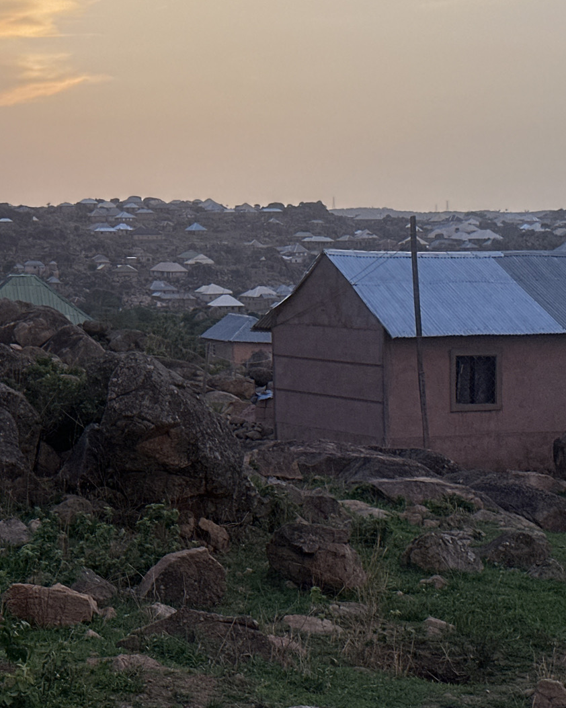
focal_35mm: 89
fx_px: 1864
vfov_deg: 21.4
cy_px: 205
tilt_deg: +0.6
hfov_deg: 16.8
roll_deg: -0.1
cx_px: -16
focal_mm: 6.86
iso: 80
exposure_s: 1/121
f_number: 1.78
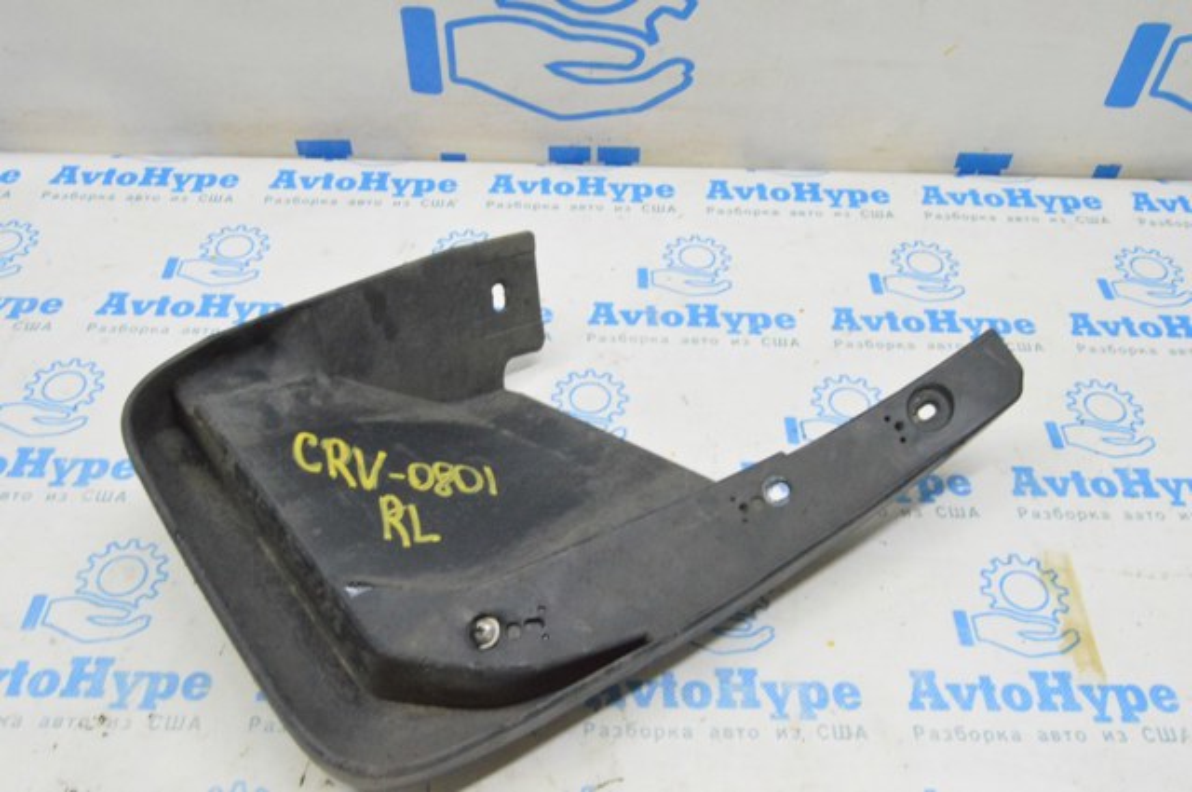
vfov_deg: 39.9
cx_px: 596
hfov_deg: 57.3
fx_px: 1091
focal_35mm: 33
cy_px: 396
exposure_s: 1/15
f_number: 20
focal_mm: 22
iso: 6400
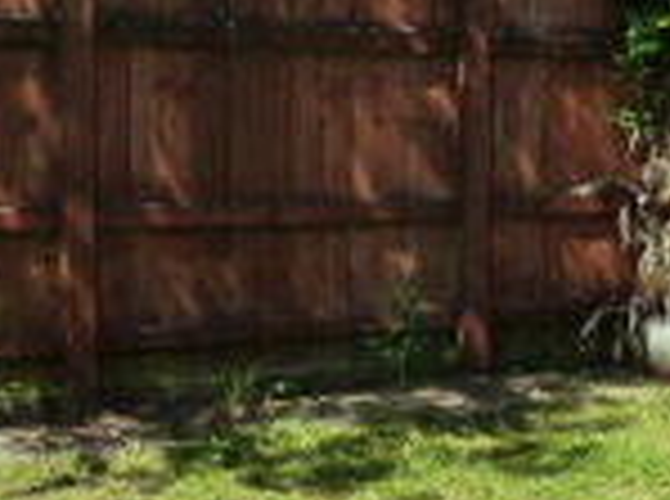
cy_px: 327
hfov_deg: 19.5
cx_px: 659
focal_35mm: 98
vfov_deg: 15.0
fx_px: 1892
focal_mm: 4.5
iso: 250
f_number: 4
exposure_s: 1/500
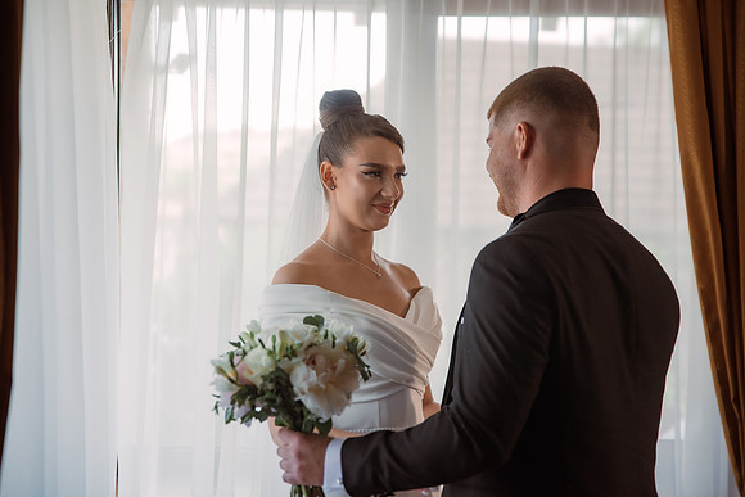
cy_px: 227
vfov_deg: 19.0
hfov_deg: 28.2
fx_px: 1485
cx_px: 372
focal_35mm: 72
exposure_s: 1/320
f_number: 2.8
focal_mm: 66
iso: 800
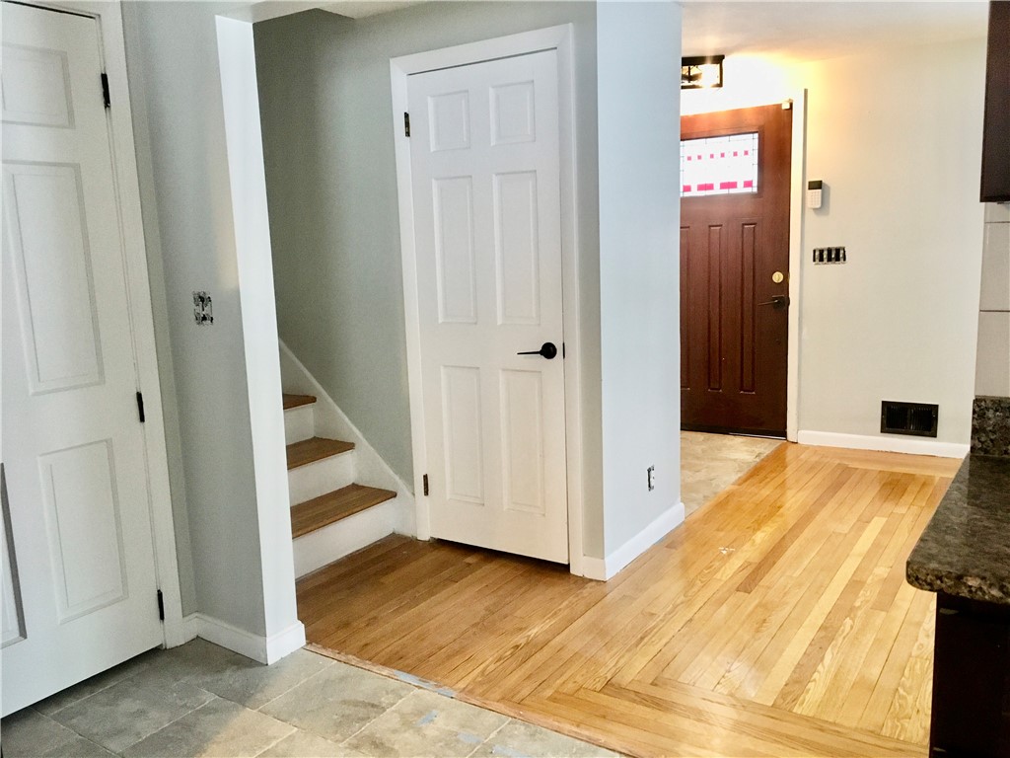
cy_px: 379
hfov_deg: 61.7
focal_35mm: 29
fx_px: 846
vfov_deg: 48.2
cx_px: 505
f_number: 2.2
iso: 200
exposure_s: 1/30
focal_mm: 4.15
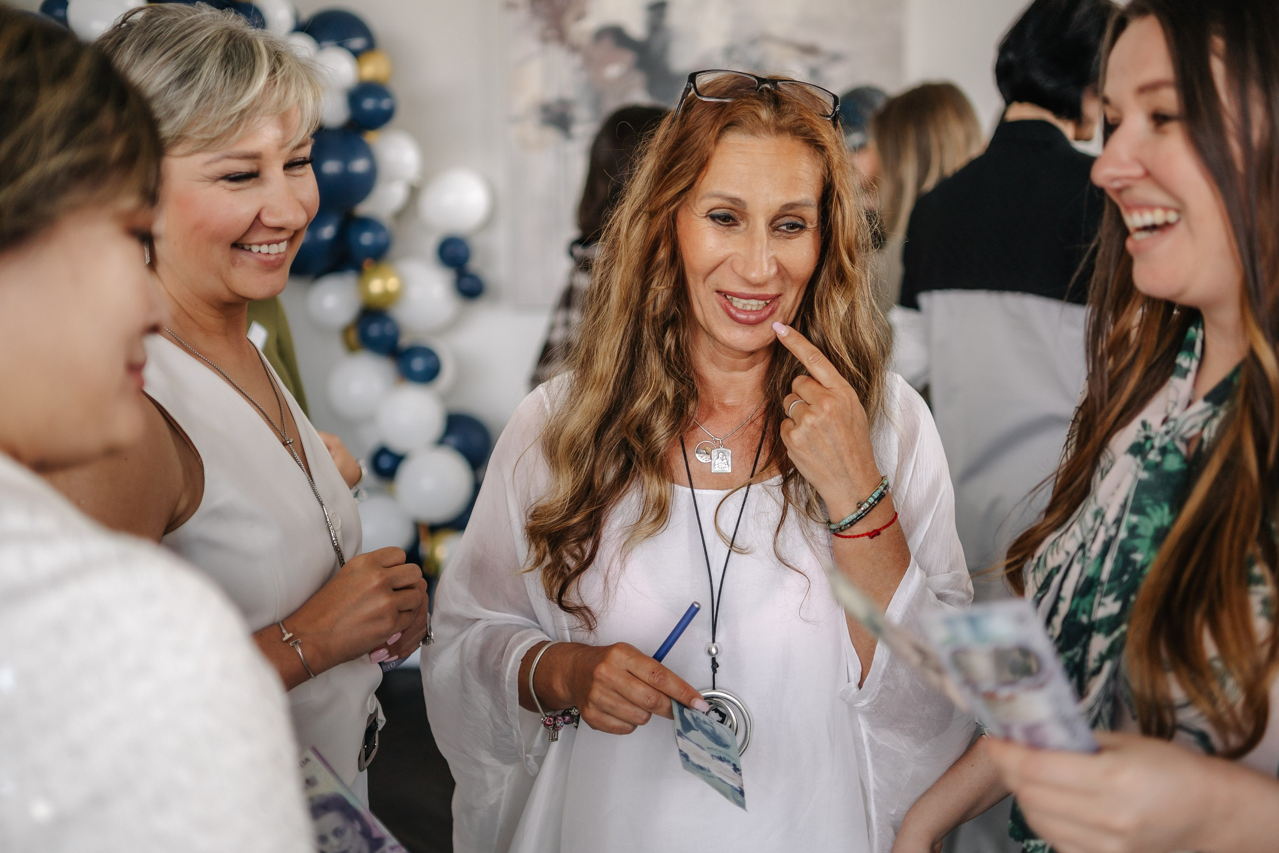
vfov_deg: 34.2
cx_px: 663
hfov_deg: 49.5
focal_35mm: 39
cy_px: 406
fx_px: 1385
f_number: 1.8
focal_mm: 35
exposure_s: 1/400
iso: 125
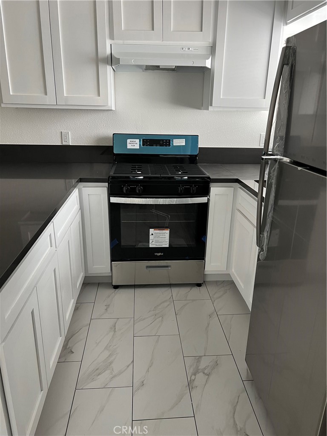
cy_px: 218
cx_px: 164
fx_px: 327
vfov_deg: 67.3
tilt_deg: -17.7
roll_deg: +0.6
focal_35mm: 26
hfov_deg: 53.1
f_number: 1.5
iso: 125
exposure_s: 1/99
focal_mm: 5.7
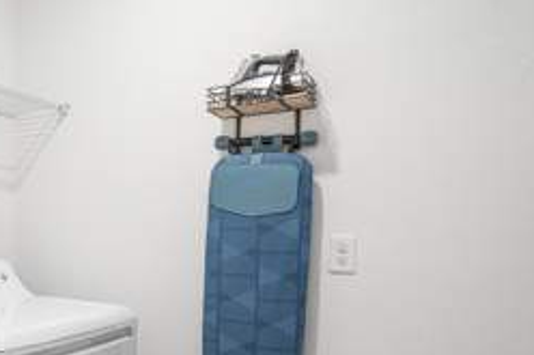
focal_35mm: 31
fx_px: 460
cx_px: 73
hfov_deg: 54.1
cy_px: 222
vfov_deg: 42.0
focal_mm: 16
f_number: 8
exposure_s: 1/6
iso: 160
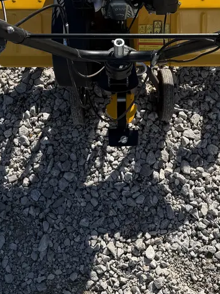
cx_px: 124
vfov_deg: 30.4
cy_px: 34
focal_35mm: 61
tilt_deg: -57.4
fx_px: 517
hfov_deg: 24.0
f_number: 1.78
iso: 80
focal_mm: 6.76
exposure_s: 1/3279
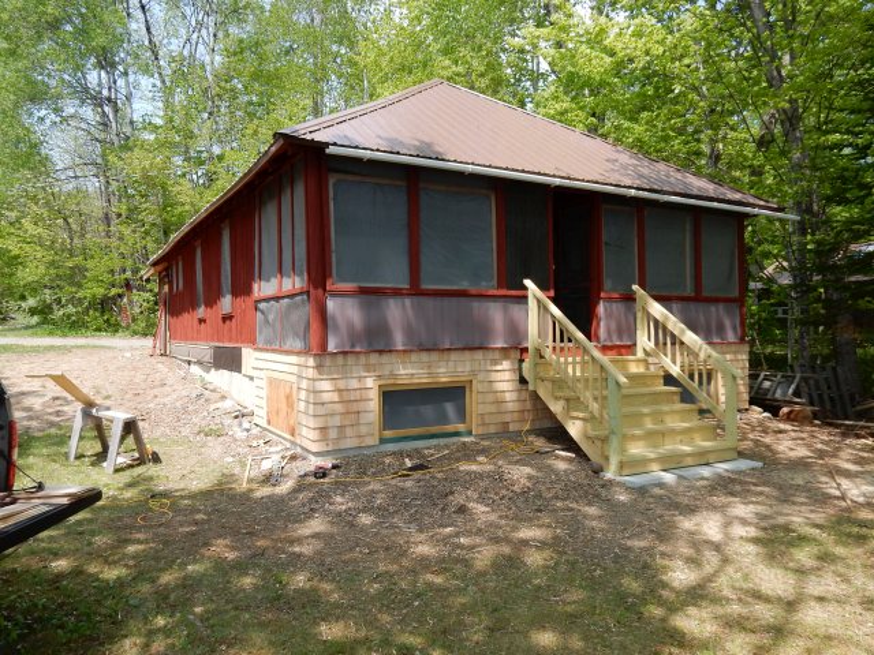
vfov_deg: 54.9
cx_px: 437
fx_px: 631
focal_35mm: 25
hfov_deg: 69.4
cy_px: 328
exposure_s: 1/400
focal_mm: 4.5
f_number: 3.7
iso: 125
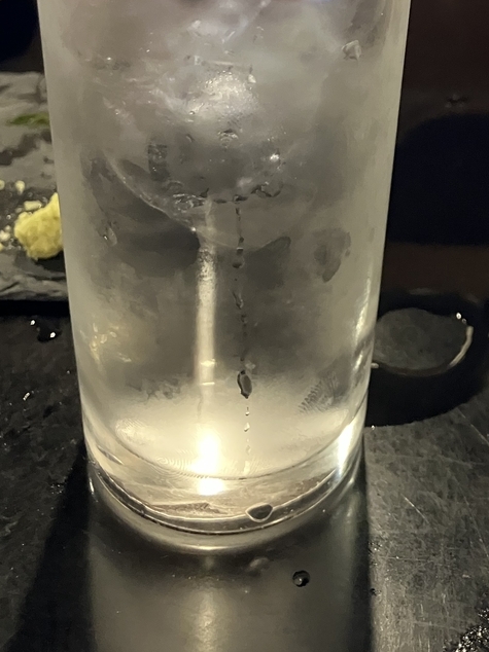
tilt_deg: -27.1
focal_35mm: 53
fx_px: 999
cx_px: 397
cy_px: 51
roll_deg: -5.6
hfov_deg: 26.9
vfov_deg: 34.0
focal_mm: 3.99
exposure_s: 1/26
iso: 640
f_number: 1.8
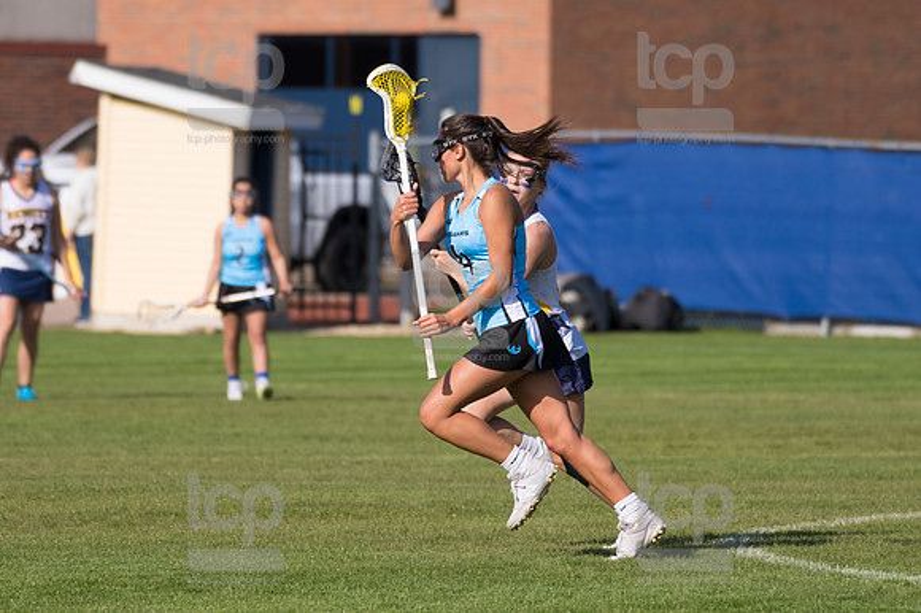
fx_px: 10355
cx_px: 460
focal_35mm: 405
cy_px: 306
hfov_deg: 5.1
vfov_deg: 3.4
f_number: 5.6
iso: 320
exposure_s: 1/2000
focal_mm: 270
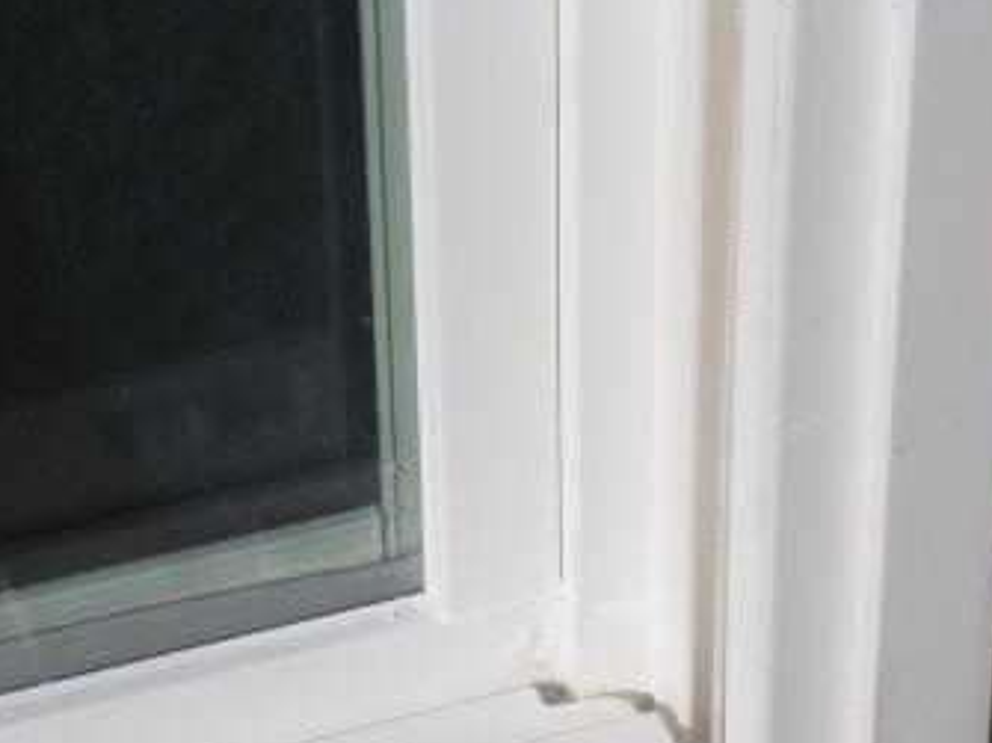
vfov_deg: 9.6
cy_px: 483
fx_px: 4412
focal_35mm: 154
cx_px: 418
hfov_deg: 12.8
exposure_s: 1/1500
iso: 50
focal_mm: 17.4
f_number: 4.9
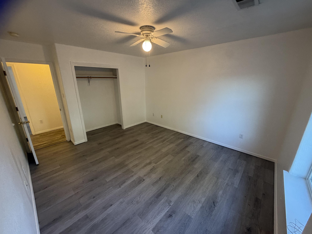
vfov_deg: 85.7
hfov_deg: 102.1
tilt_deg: -15.9
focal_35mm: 14
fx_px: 126
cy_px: 117
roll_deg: +0.2
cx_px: 156
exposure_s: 1/60
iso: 250
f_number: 2.2
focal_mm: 2.22
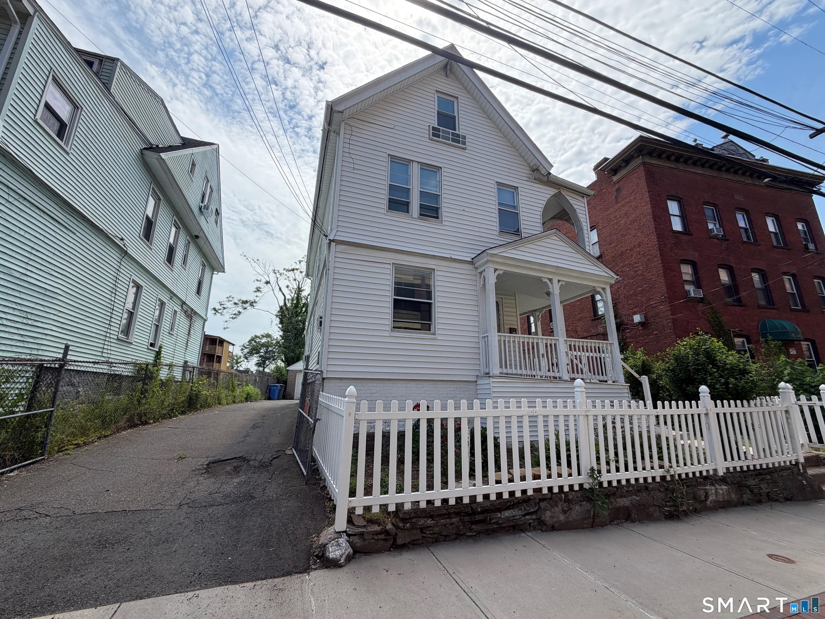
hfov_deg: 102.1
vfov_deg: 85.7
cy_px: 310
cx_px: 412
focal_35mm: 14
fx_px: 334
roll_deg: -0.1
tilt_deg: +14.3
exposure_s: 1/985
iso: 32
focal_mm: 2.22
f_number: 2.2
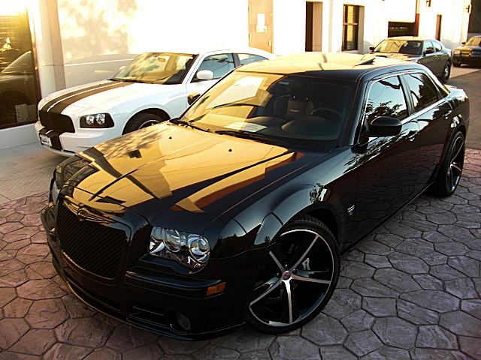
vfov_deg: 39.7
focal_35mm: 36
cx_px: 240
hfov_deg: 51.4
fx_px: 500
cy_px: 180
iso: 50
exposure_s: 1/80
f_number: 2.8
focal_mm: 6.3
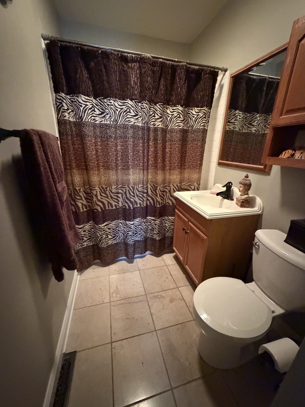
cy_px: 204
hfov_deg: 85.7
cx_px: 152
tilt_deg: -19.4
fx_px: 164
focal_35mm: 14
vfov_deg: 102.1
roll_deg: -1.9
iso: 1250
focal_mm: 2.22
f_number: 2.2
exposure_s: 1/30
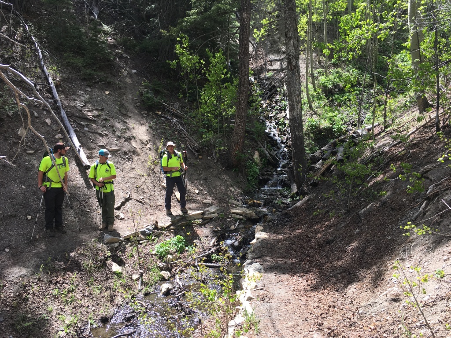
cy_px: 169
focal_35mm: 29
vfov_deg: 48.2
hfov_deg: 61.7
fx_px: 378
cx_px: 226
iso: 25
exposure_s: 1/418
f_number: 2.2
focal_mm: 4.15
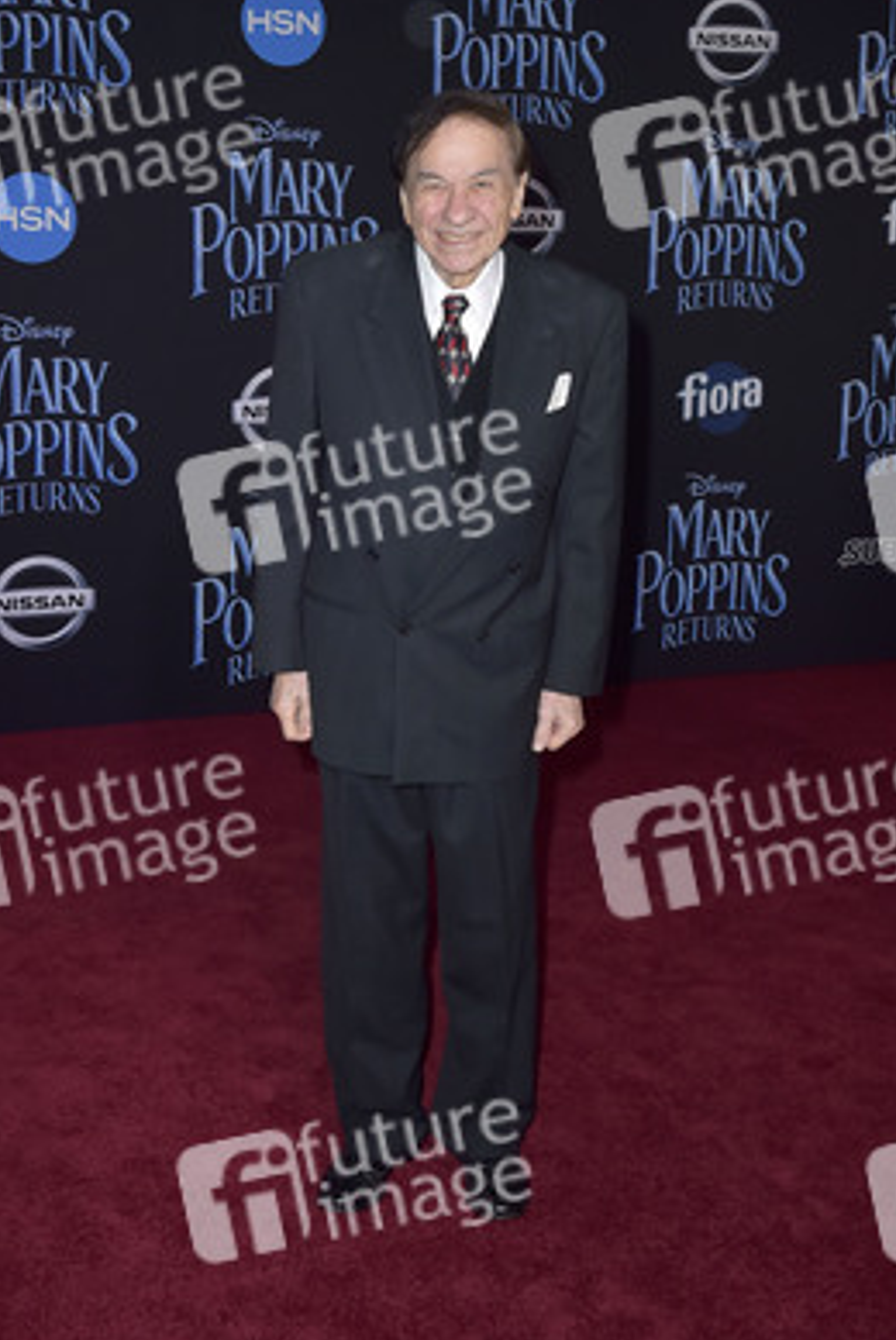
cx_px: 457
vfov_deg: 51.9
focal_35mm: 37
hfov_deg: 36.0
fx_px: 1379
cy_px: 665
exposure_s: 1/250
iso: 400
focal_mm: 36
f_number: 6.3
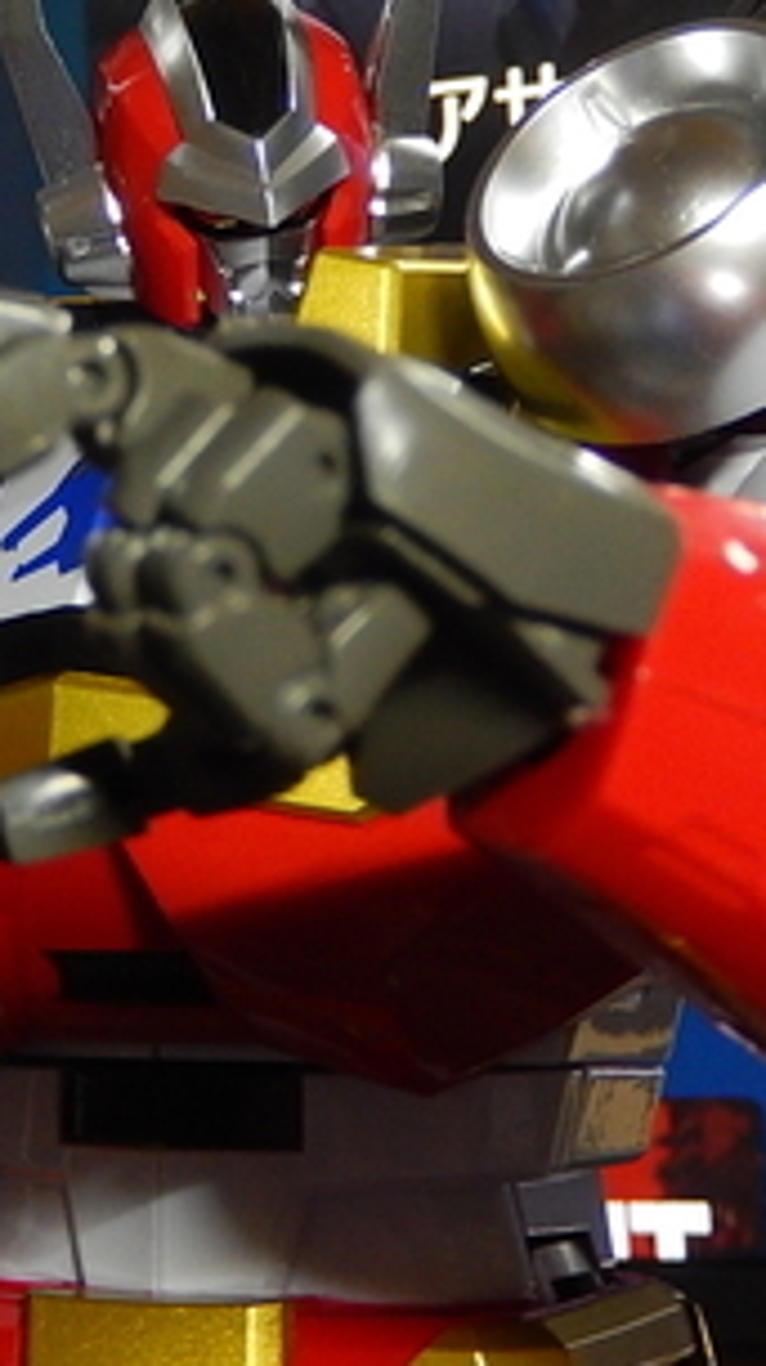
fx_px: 3186
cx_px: 246
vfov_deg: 24.0
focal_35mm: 88
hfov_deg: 13.7
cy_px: 390
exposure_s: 1/13
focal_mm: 7.3
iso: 400
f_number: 4.2
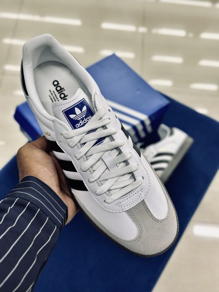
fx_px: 405
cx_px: 110
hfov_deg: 30.3
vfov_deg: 39.7
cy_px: 146
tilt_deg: -56.2
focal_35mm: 48
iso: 64
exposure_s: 1/130
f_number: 1.78
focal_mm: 6.86
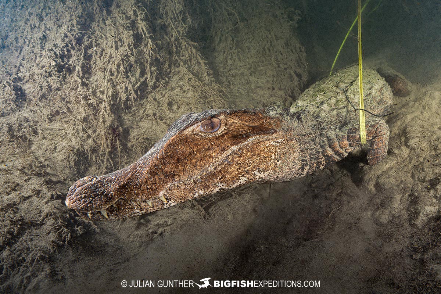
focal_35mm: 16
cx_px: 220
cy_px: 147
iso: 500
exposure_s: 1/500
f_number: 11
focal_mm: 16
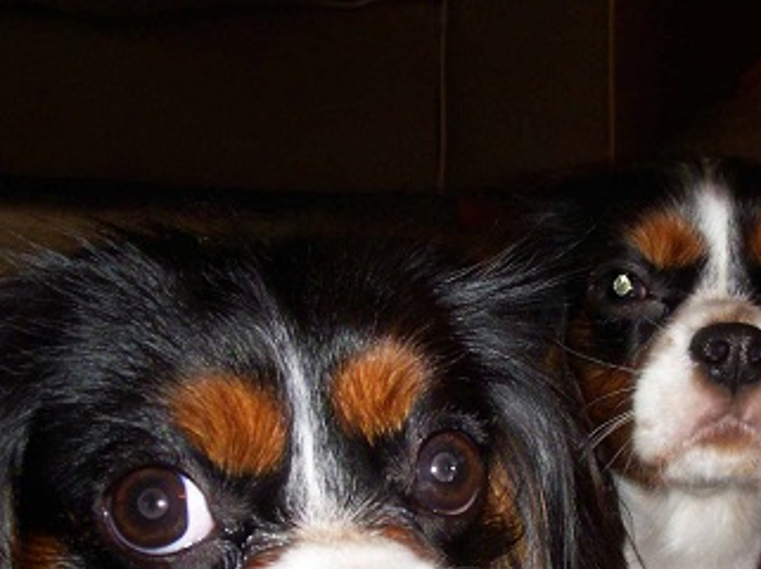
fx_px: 1691
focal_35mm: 77
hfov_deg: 25.2
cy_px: 509
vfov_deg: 18.8
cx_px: 500
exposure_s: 1/30
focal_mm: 6.3
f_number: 3.3
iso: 100
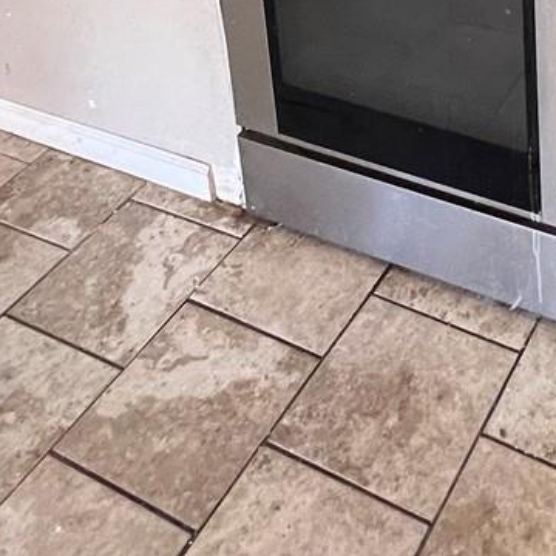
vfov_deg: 25.2
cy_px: -283
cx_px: 505
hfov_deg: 31.7
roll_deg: +4.7
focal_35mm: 51
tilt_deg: -17.5
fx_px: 927
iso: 250
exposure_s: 1/60
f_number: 1.8
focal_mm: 1.57
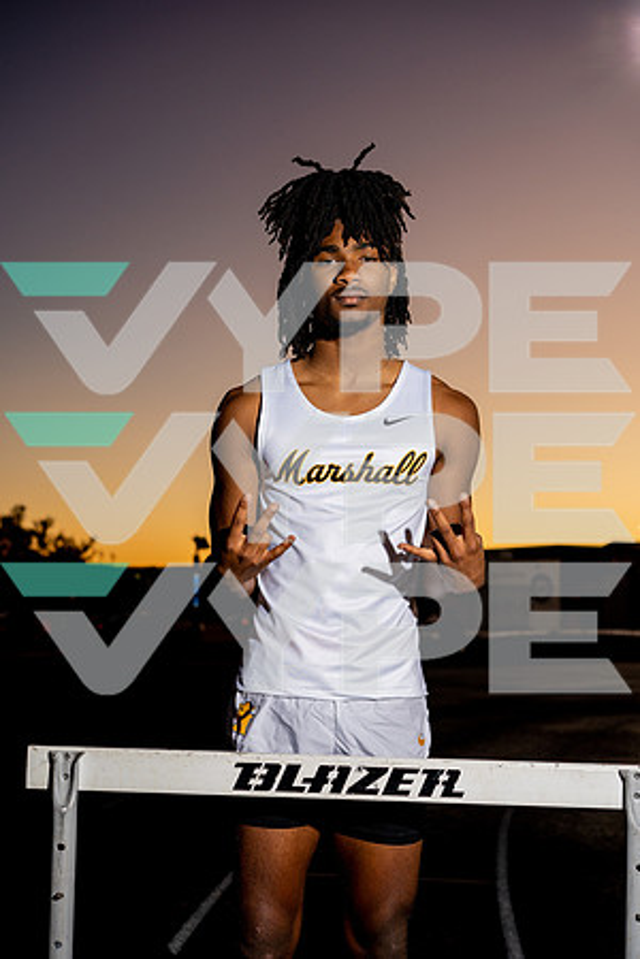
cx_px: 320
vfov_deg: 36.2
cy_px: 480
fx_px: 1467
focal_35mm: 55
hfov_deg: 24.6
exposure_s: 1/200
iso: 250
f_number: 4.5
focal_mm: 55
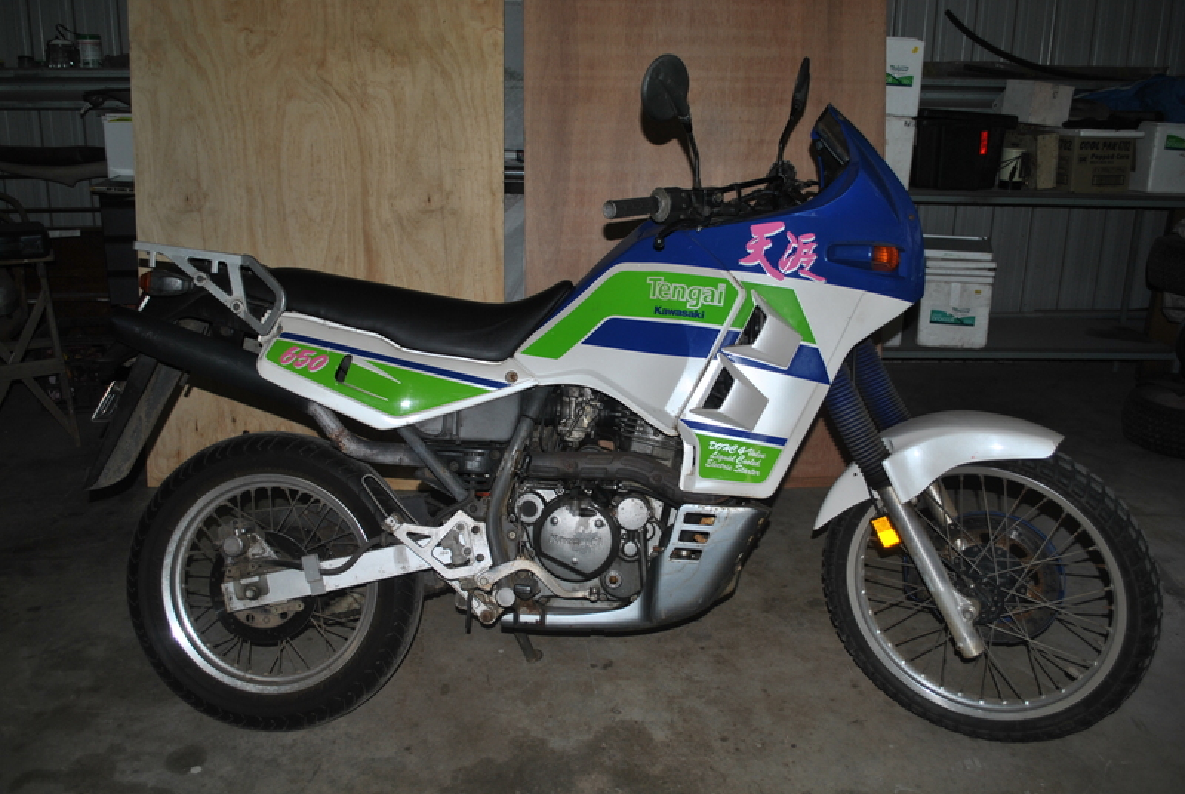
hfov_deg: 57.2
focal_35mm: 33
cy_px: 397
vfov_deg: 40.1
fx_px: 1088
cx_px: 592
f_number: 4
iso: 100
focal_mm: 22
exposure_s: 1/125
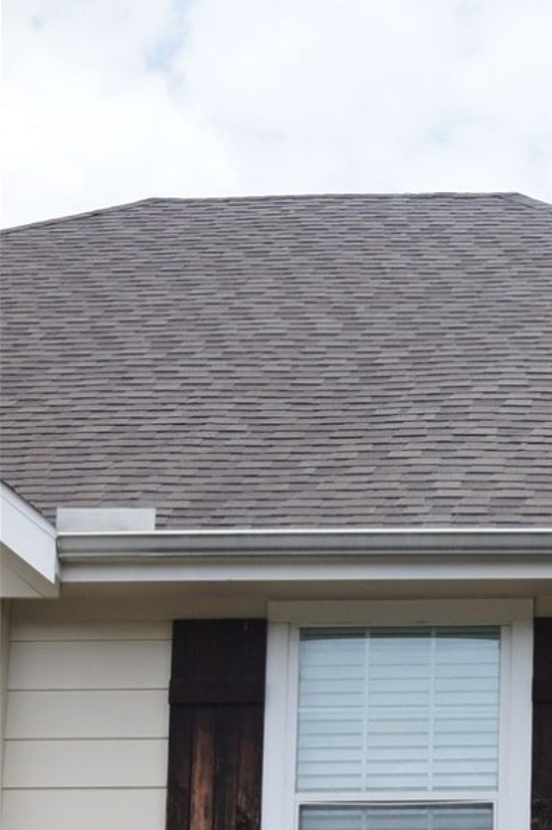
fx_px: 3384
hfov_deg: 8.9
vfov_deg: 13.1
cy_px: 1283
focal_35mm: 147
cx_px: 999
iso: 200
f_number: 6.3
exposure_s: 1/400
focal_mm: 27
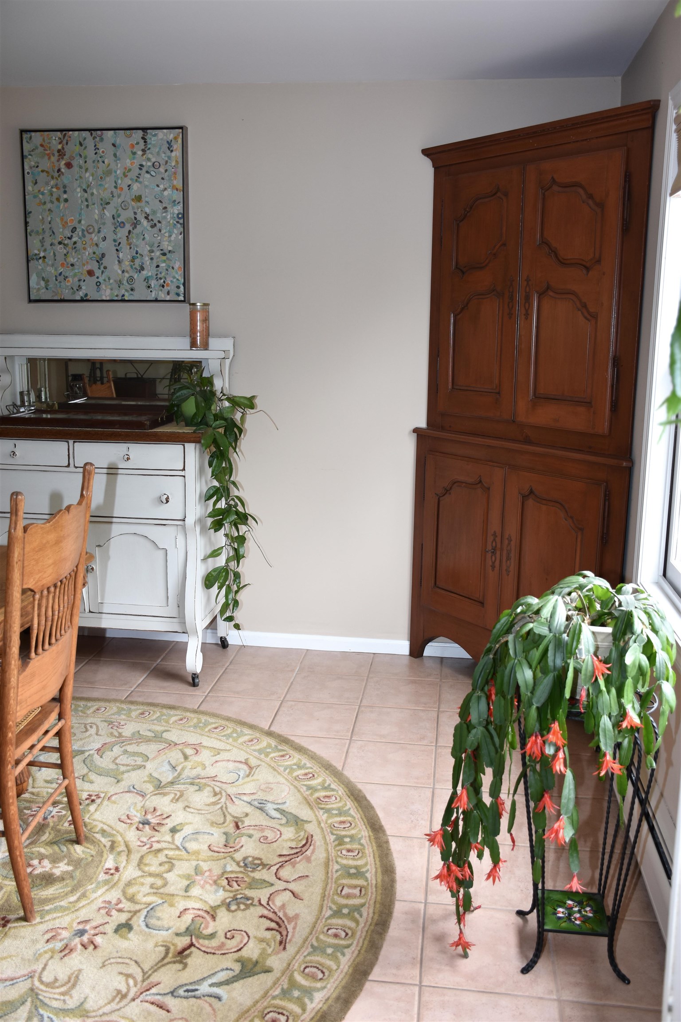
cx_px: 340
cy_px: 511
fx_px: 936
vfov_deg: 57.2
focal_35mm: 33
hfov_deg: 40.0
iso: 320
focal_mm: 22
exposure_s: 1/60
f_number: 4
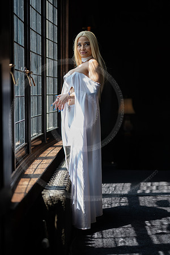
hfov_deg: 27.0
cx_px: 85
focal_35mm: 50
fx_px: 354
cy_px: 128
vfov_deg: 39.6
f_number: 1.2
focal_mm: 50
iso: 125
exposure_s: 1/800
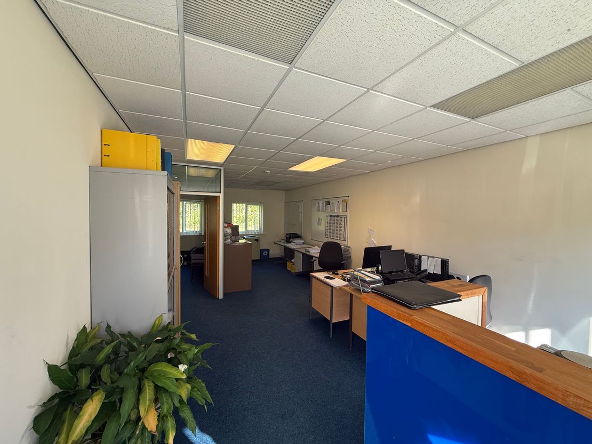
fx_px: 239
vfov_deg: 85.7
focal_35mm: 14
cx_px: 296
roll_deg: -0.8
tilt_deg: -0.8
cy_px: 222
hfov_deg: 102.1
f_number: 2.2
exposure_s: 1/100
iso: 100
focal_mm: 2.22
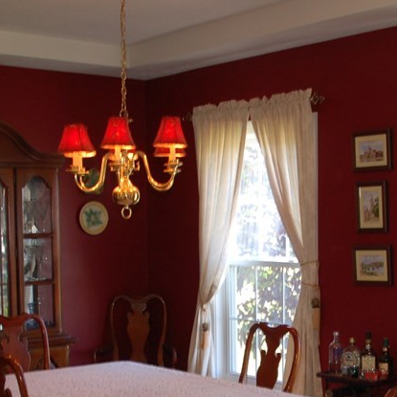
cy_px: 298
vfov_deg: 24.4
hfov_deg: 24.6
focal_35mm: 70
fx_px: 910
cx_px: 225
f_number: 3.8
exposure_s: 1/60
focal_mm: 21
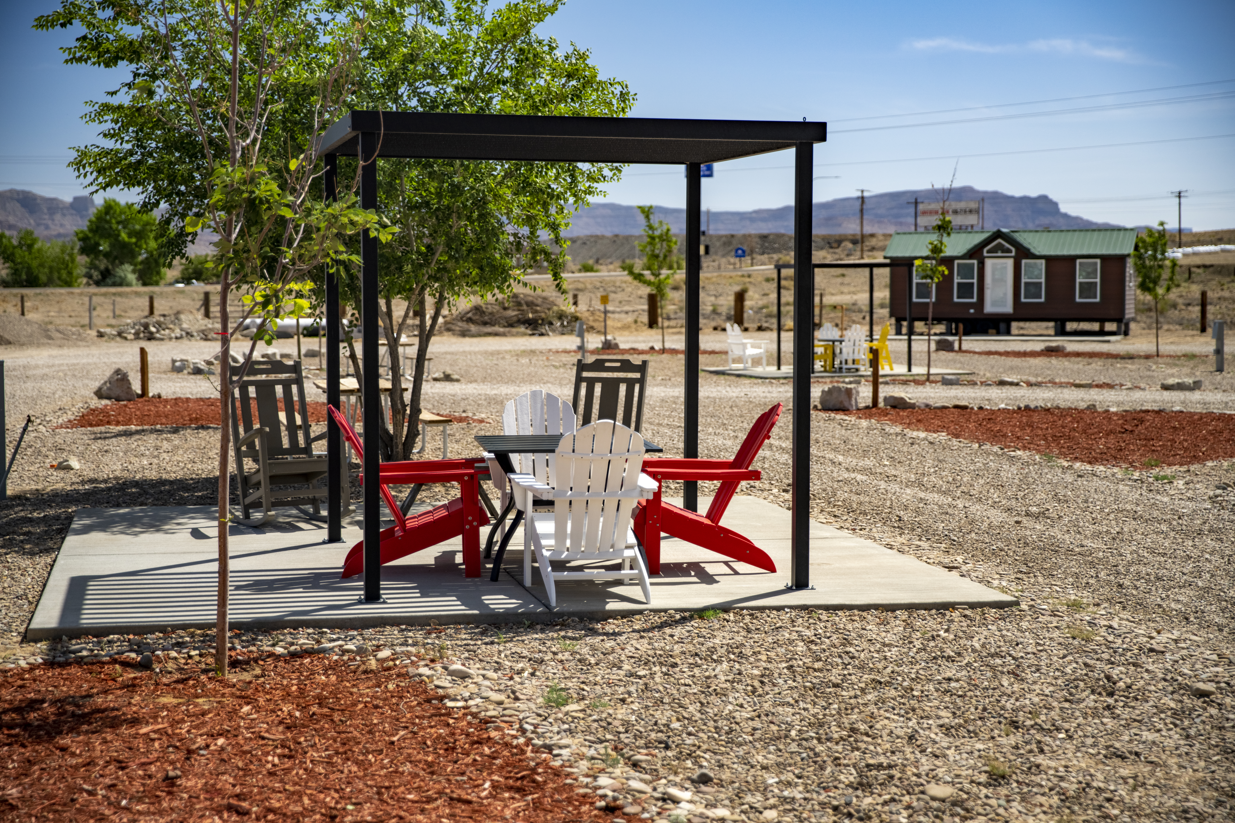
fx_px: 2024
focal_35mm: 59
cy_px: 412
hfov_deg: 33.9
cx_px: 618
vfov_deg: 23.0
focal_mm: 59
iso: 500
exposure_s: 1/3200
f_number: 2.8
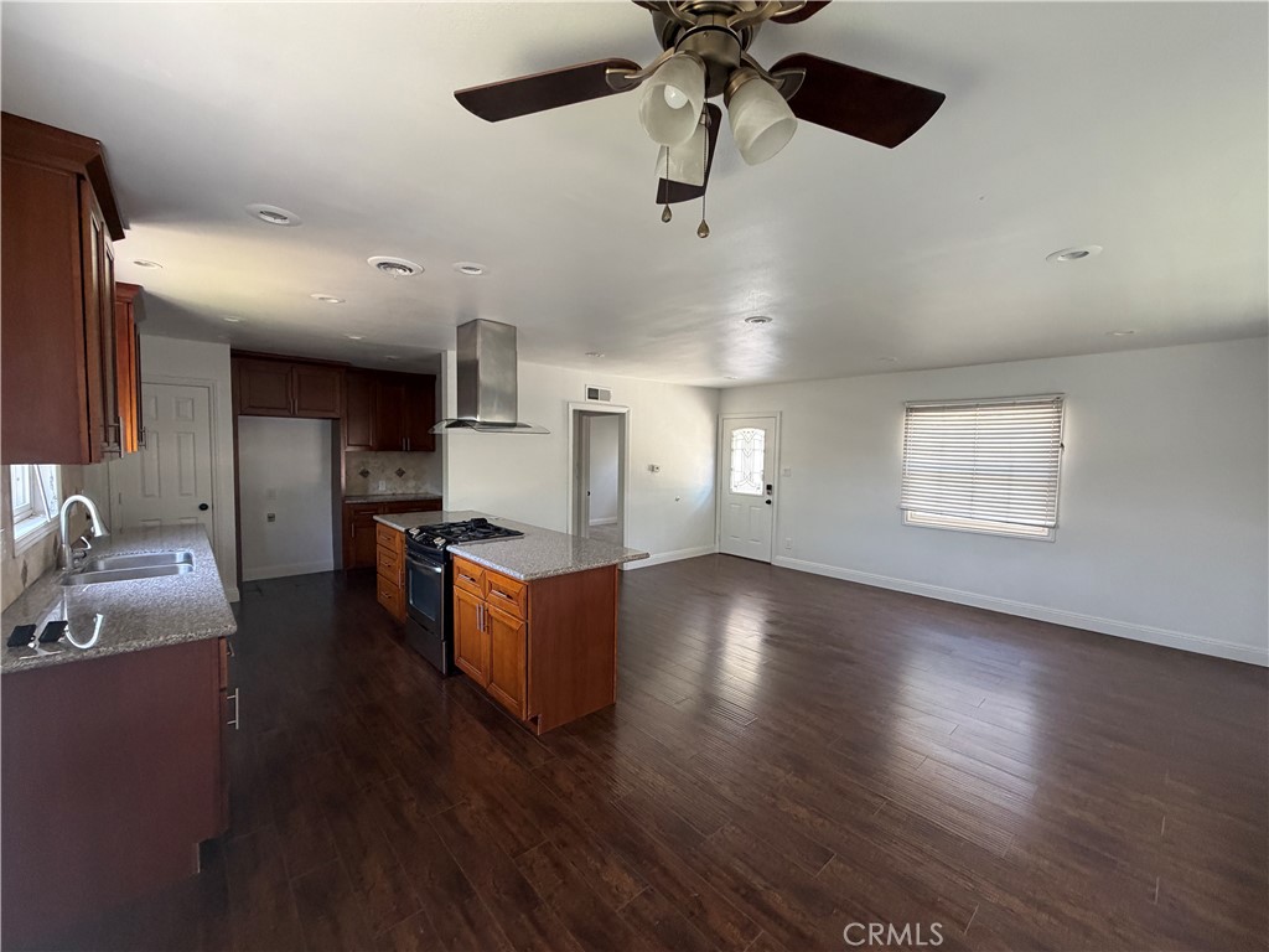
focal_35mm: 14
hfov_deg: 102.1
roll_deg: -0.4
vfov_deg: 85.7
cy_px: 476
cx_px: 634
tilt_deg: -2.9
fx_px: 513
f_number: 2.2
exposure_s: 1/88
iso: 320
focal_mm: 2.22
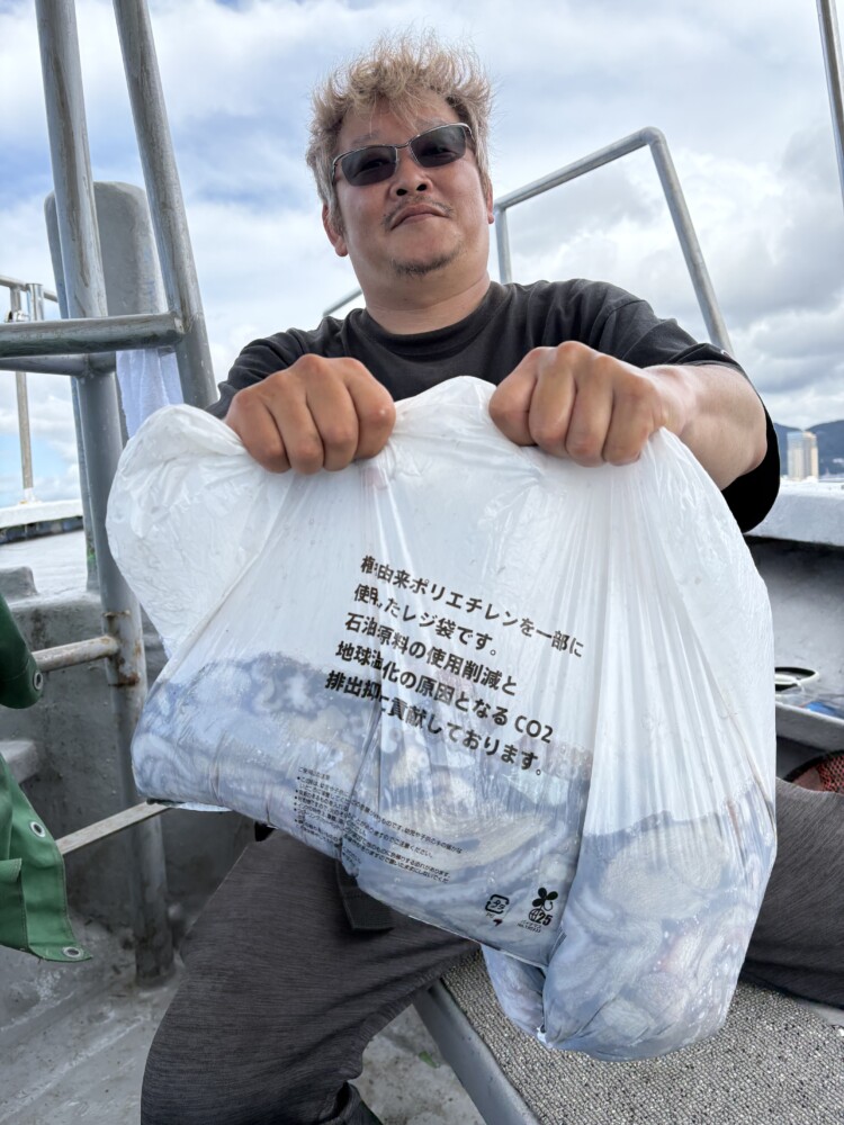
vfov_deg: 67.3
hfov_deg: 53.1
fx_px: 845
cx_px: 422
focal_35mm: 26
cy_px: 562
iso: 50
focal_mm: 5.96
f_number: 1.6
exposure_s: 1/1799
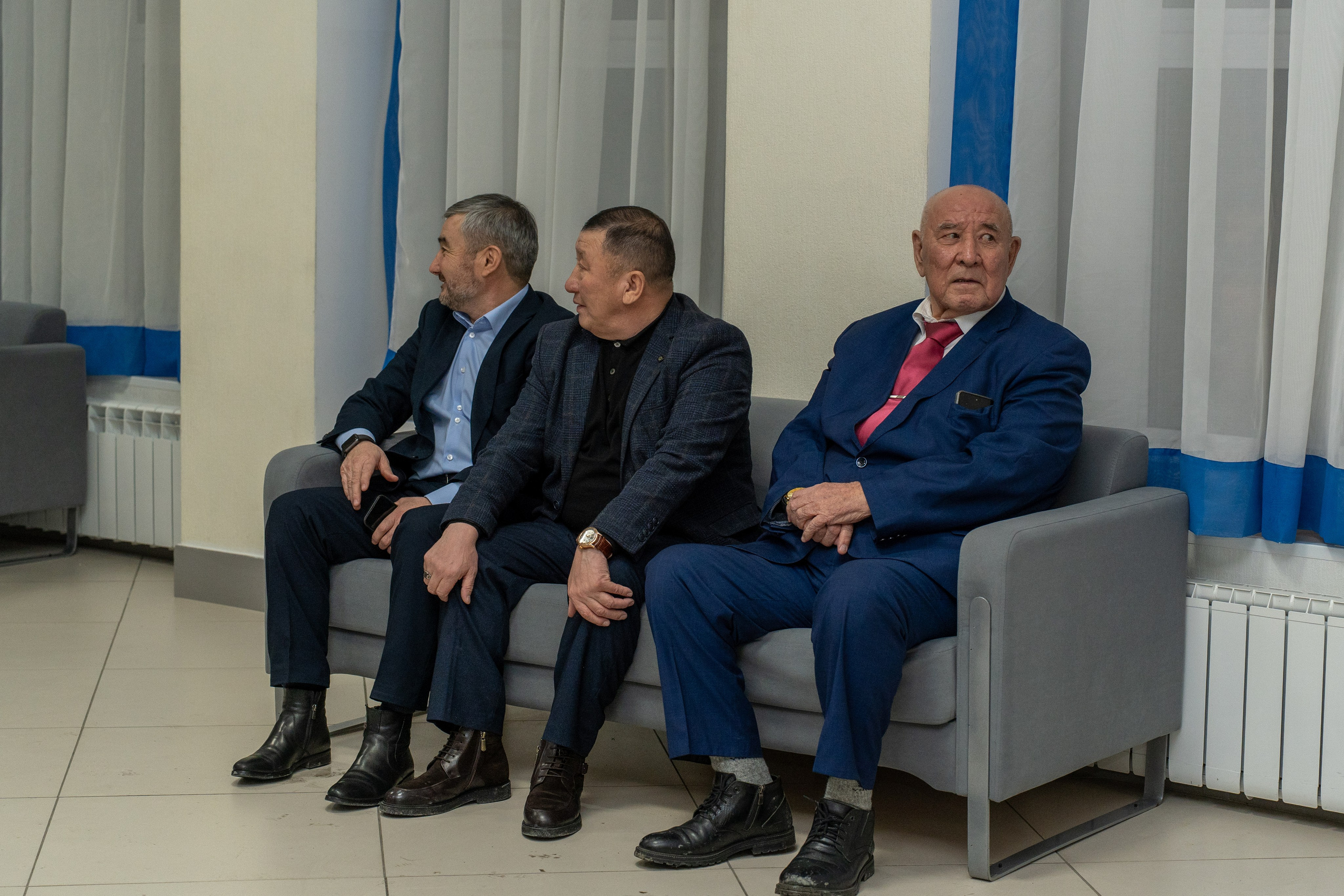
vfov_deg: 18.4
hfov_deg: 27.3
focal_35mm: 74
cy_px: 385
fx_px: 2766
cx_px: 693
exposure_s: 1/160
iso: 1250
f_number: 4.5
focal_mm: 65
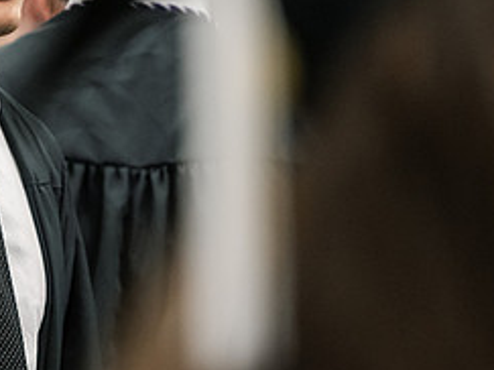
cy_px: -7
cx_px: -89
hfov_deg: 6.1
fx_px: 4579
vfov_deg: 4.6
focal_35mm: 321
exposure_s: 1/200
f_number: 3.5
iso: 5000
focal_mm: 140
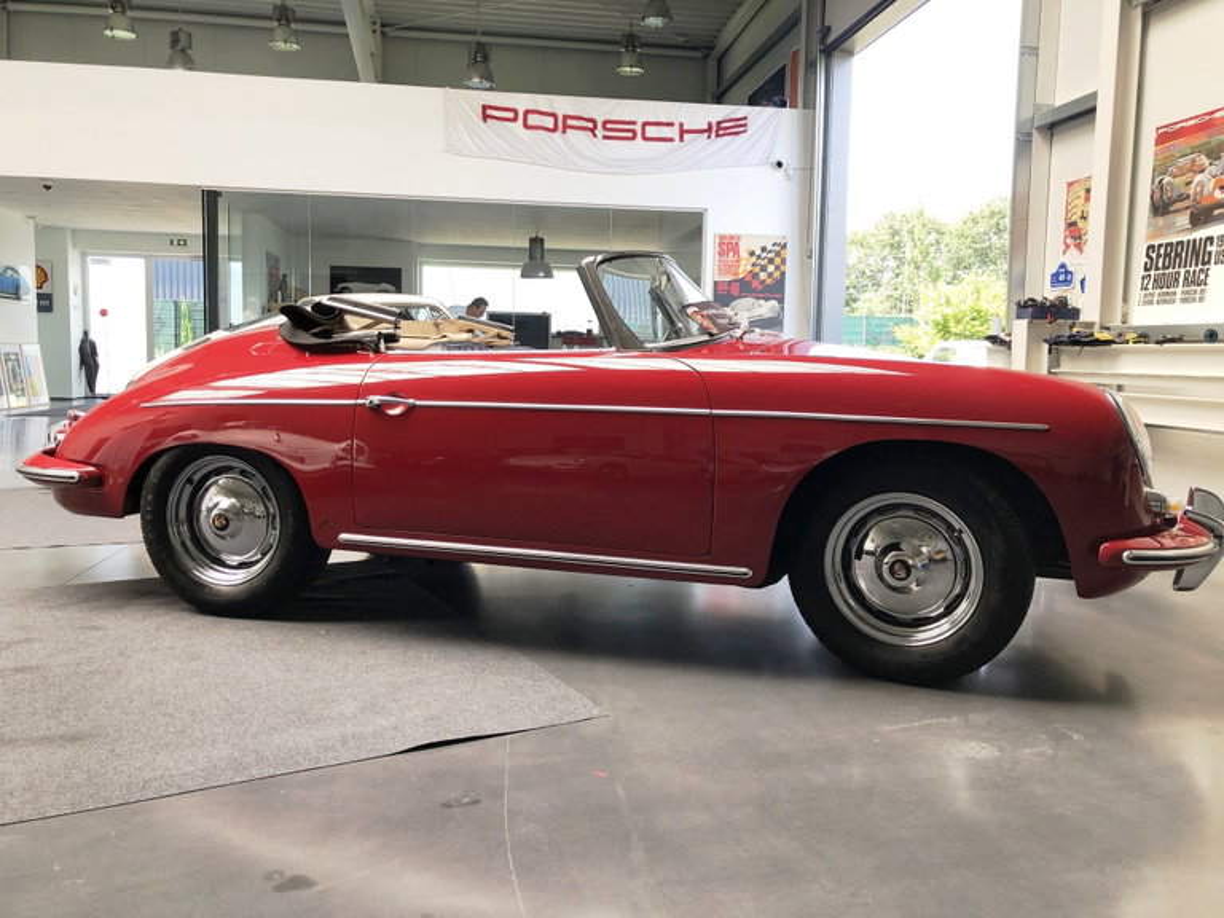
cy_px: 459
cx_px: 612
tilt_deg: -5.2
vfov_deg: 49.7
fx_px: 990
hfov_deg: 63.4
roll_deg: -0.8
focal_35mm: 28
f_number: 1.8
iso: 25
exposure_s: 1/120
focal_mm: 3.99
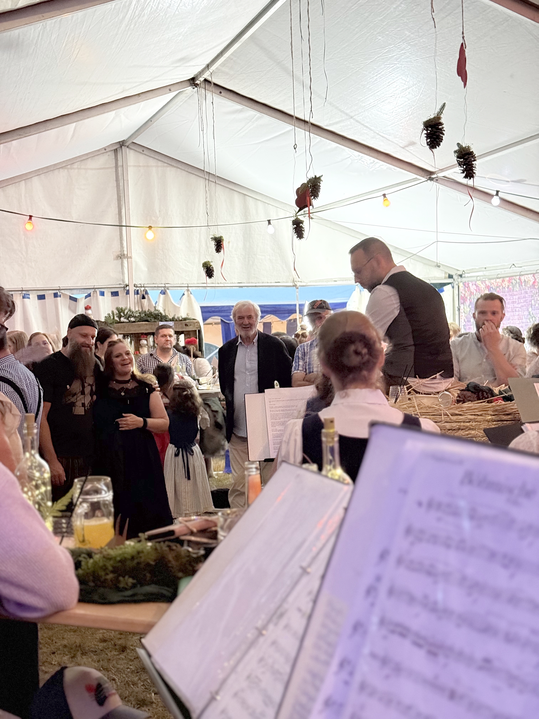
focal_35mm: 48
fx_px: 997
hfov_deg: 30.3
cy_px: 360
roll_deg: +1.9
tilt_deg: -0.9
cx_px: 270
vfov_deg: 39.7
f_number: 1.78
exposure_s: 1/20
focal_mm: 6.76
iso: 640
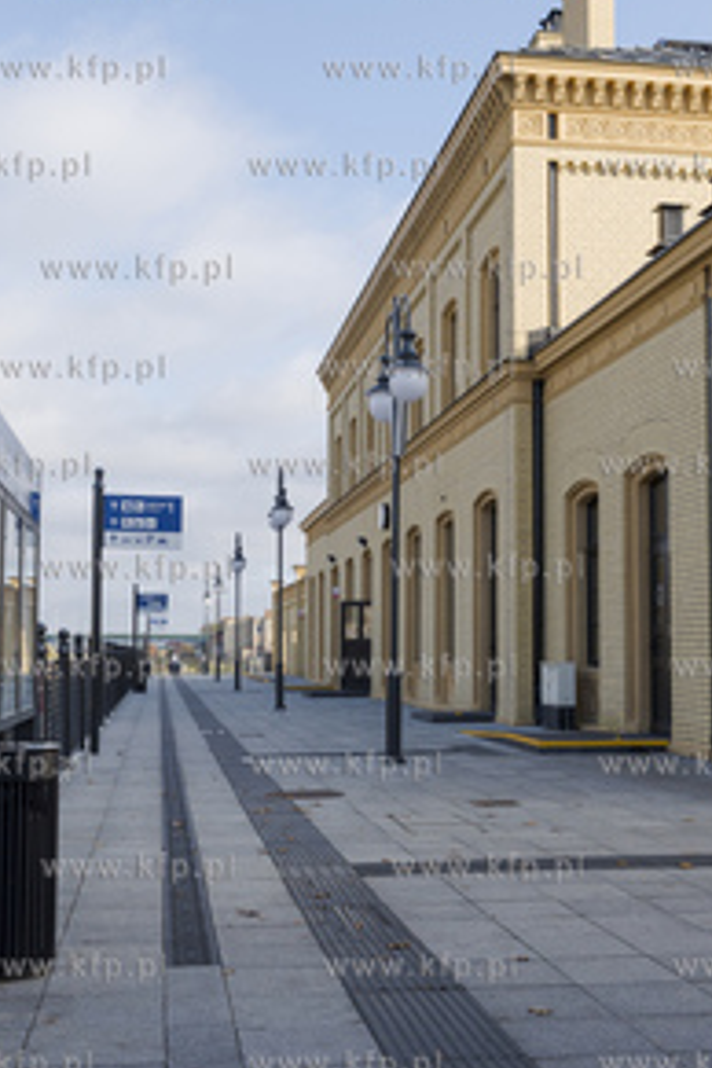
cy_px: 562
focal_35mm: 44
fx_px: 1305
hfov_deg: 30.5
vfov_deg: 44.5
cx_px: 373
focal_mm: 32
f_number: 4.5
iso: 400
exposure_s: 1/1250
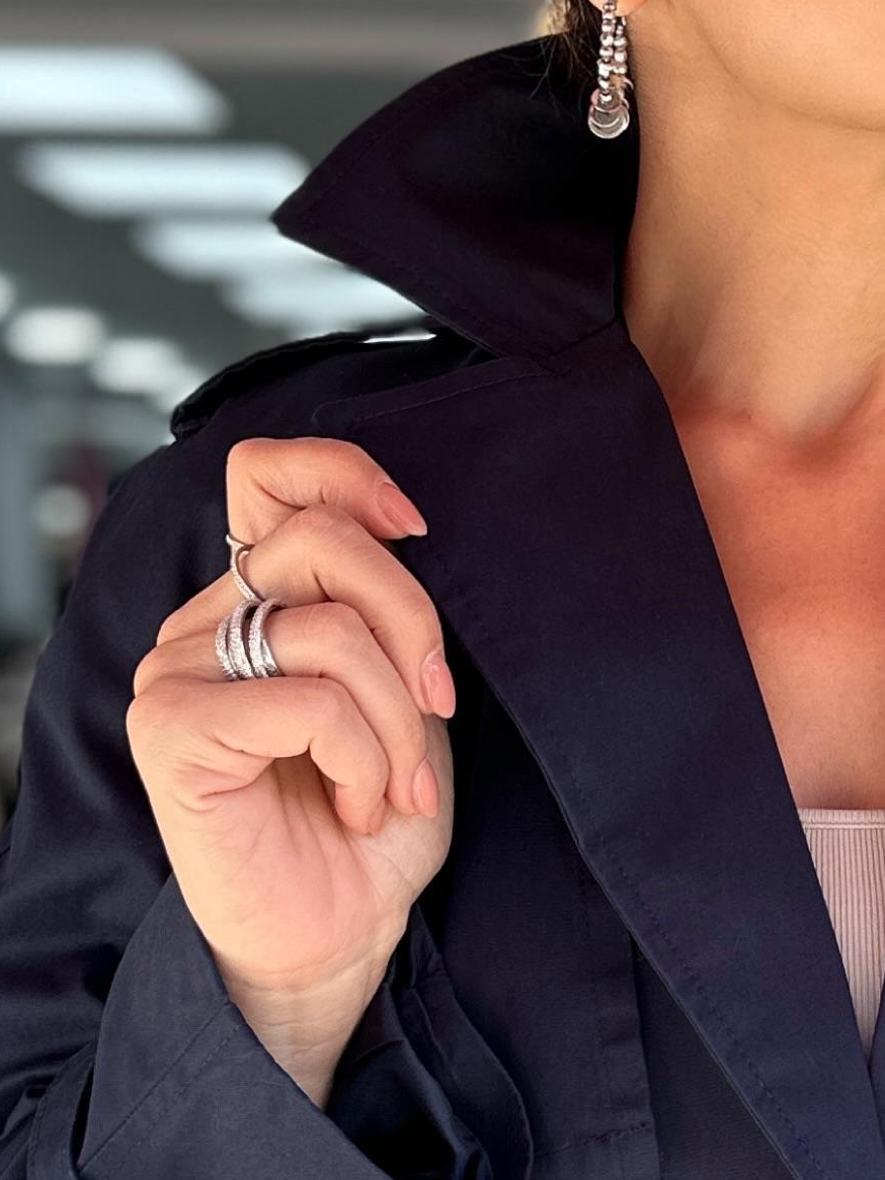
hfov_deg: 17.2
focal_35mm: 83
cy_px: 862
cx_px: 976
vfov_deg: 23.4
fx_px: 2830
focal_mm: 6.86
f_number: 1.78
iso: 80
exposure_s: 1/516
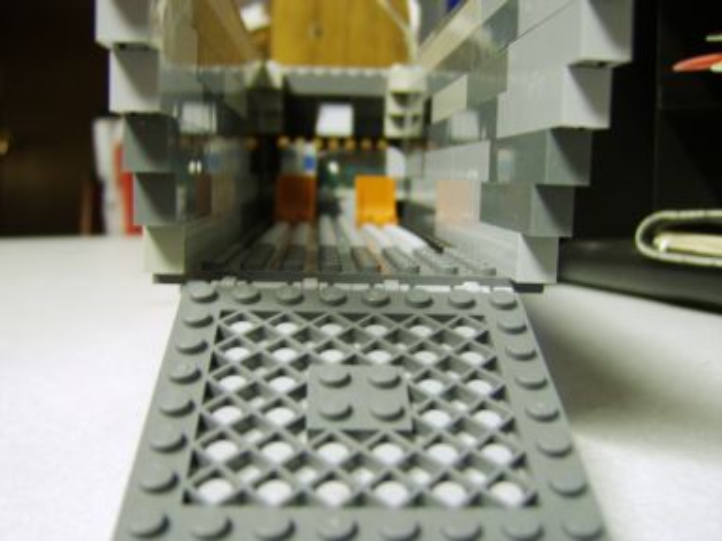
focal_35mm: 31
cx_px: 361
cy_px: 270
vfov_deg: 45.4
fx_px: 647
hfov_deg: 58.4
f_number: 2.7
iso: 71
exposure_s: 1/3
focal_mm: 8.13
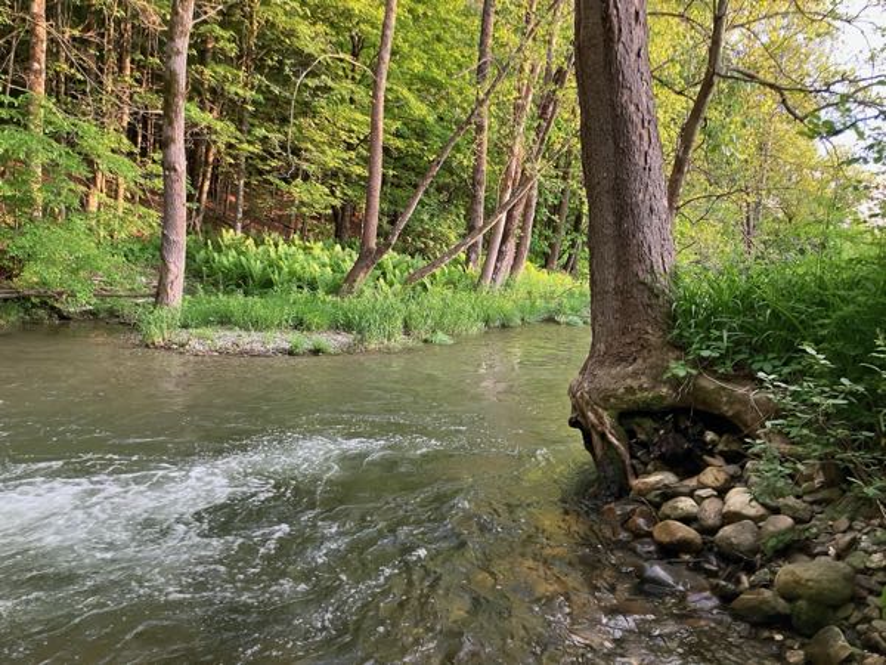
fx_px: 717
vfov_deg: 49.7
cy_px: 332
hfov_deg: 63.4
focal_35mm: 28
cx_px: 443
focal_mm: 3.99
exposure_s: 1/60
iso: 100
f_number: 1.8
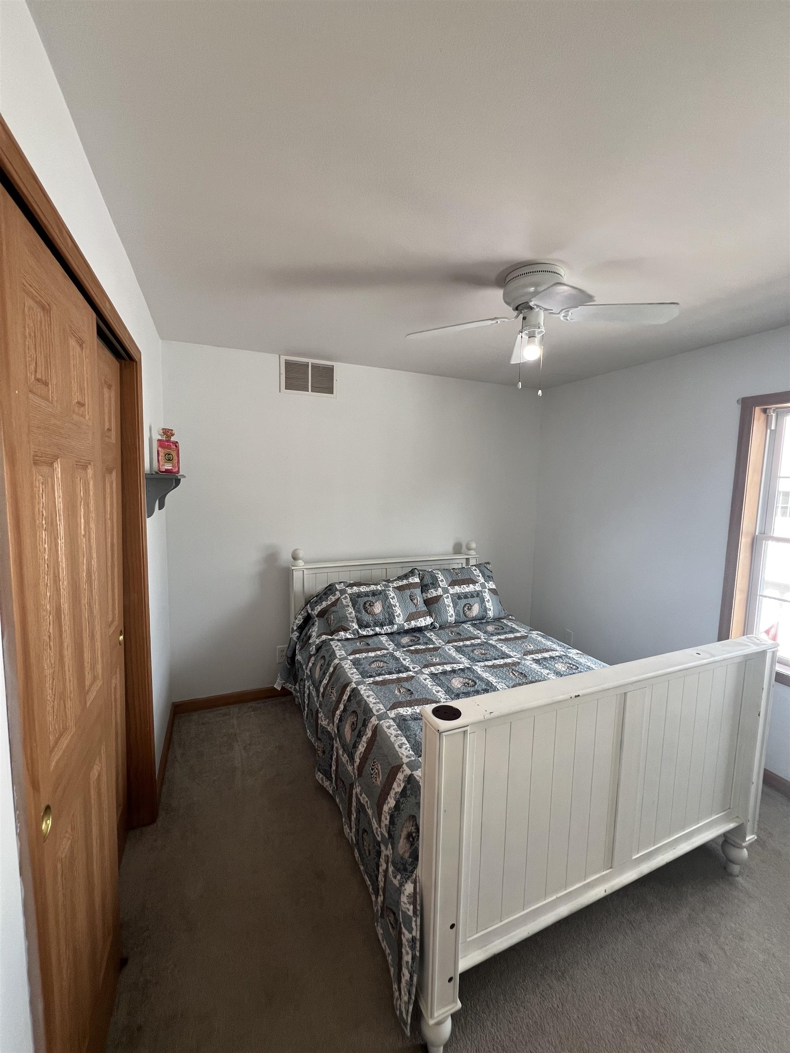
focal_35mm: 13
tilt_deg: -6.4
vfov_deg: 106.2
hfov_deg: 89.9
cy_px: 526
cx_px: 395
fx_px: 396
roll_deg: -0.2
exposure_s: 1/99
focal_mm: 1.57
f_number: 1.8
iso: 80
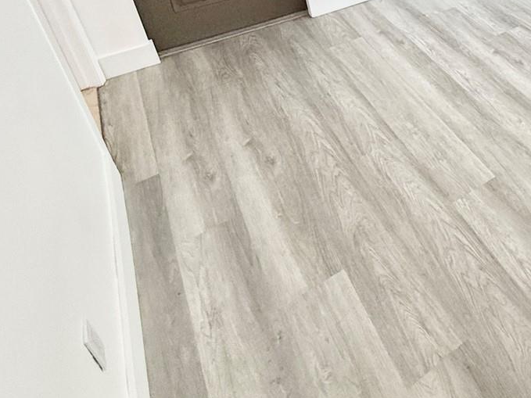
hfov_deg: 44.9
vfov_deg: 37.1
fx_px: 506
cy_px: -25
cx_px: 556
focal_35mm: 33
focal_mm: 2.22
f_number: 2.2
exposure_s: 1/120
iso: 160
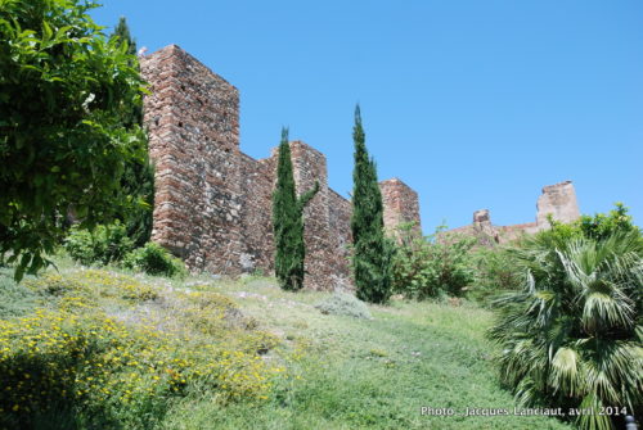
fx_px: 590
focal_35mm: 33
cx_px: 322
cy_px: 215
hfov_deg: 57.2
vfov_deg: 40.1
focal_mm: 22
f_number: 6.3
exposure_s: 1/160
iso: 100
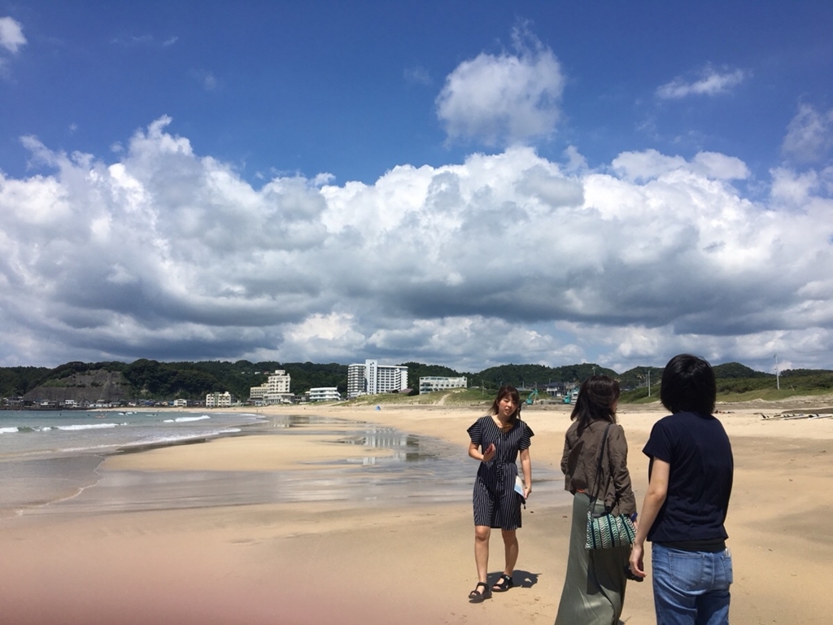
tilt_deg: +8.9
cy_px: 312
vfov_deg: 48.2
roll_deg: +0.1
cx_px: 416
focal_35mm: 29
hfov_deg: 61.7
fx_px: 698
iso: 25
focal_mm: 4.15
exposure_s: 1/3344
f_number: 2.2
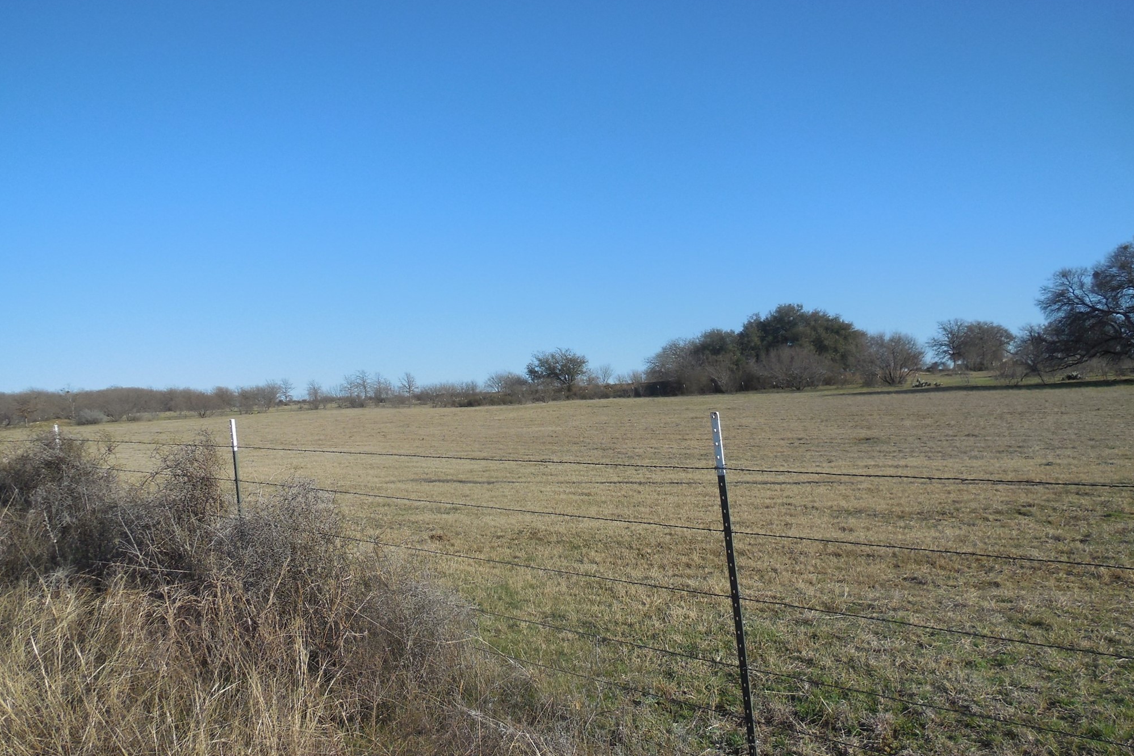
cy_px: 383
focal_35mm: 32
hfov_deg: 58.7
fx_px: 1008
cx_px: 562
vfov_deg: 41.1
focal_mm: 5.3
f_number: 3.2
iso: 125
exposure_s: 1/2000
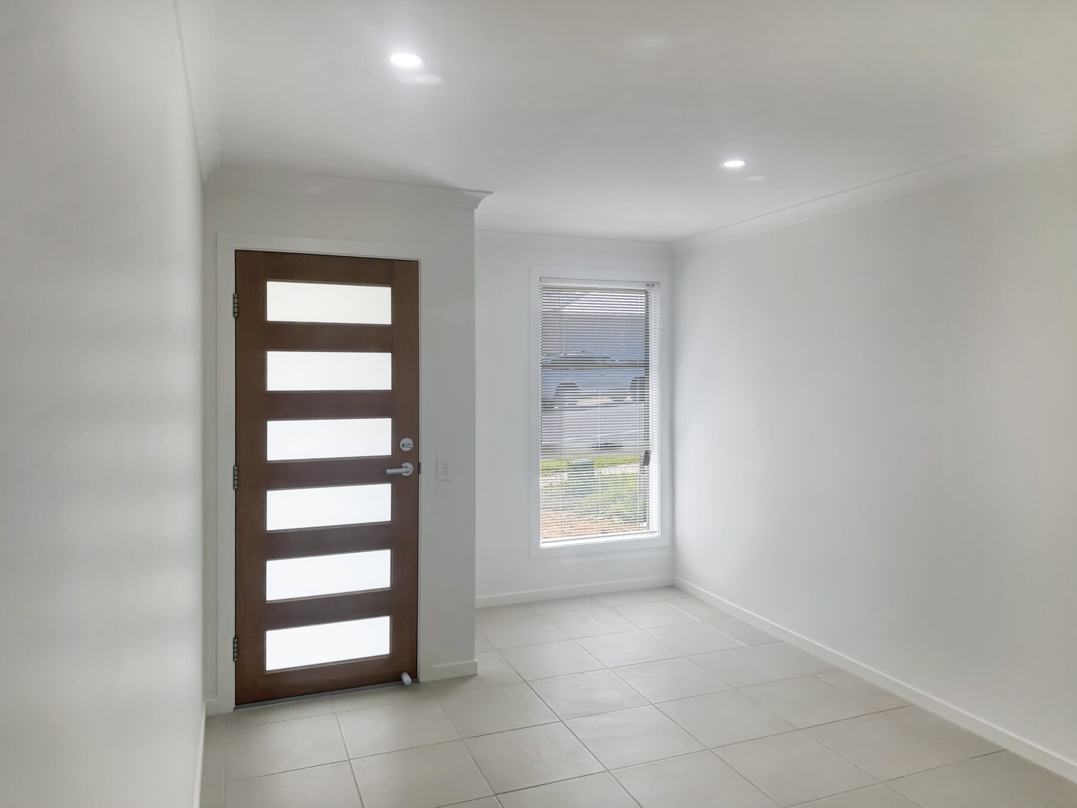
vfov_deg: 56.8
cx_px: 538
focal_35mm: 24
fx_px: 747
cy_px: 404
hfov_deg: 71.6
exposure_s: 1/792
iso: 80
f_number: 1.78
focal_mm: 6.76
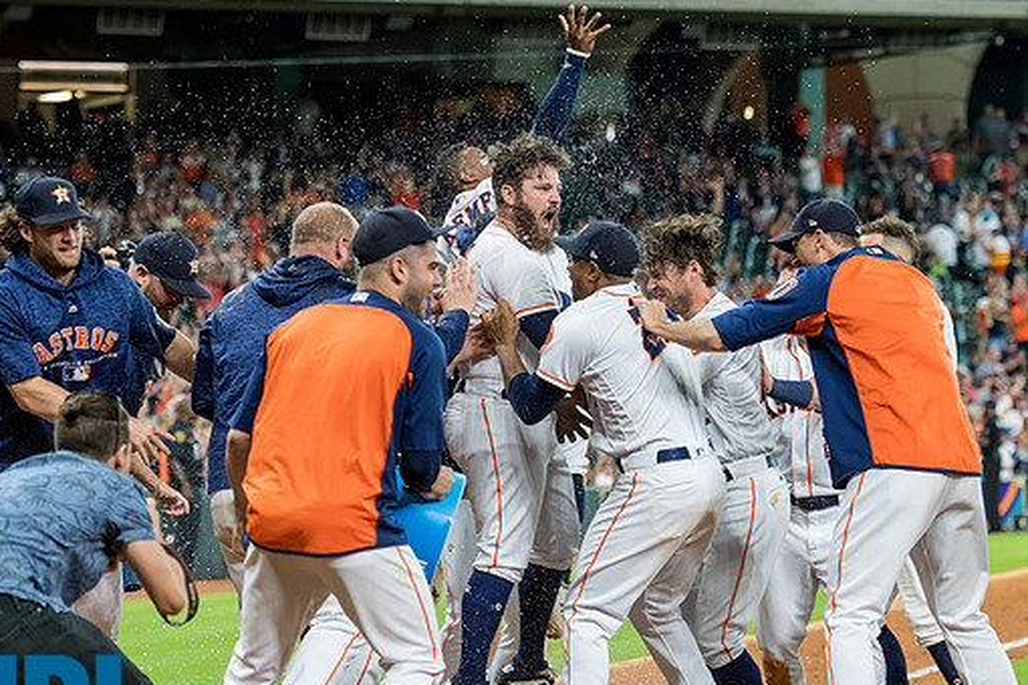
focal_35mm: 177
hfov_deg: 11.6
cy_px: 376
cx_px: 495
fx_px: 5054
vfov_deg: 7.8
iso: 2500
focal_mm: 98
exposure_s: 1/1250
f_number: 4
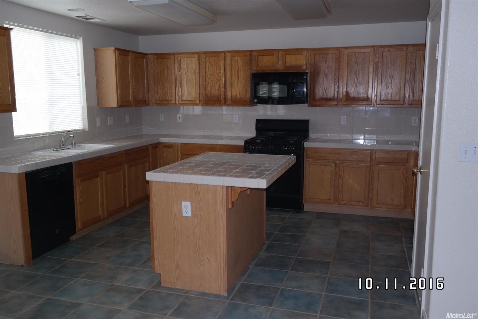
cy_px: 160
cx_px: 239
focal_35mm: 30
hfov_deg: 61.9
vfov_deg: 43.6
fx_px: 398
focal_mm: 20
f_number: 3.5
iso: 400
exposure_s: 1/40
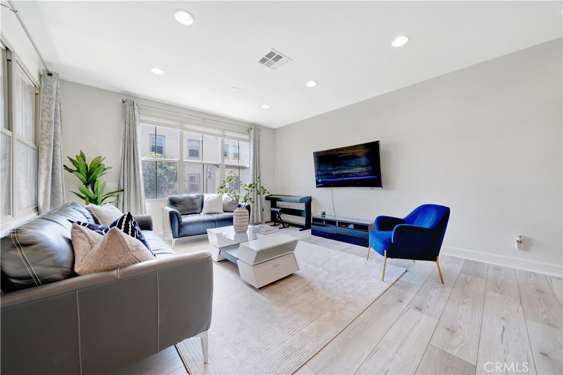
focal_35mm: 12
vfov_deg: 90.0
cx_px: 282
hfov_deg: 112.6
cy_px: 188
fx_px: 188
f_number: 7.1
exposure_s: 1/30
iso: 400
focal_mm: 12
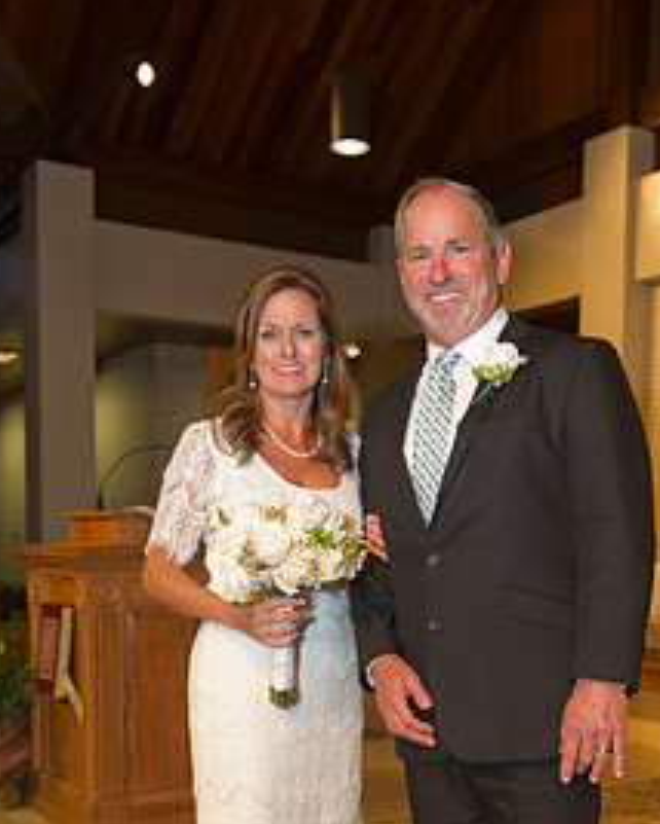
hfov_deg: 30.7
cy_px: 633
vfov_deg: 37.0
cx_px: 412
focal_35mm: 49
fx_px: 1195
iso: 1250
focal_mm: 31
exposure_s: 1/100
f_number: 4
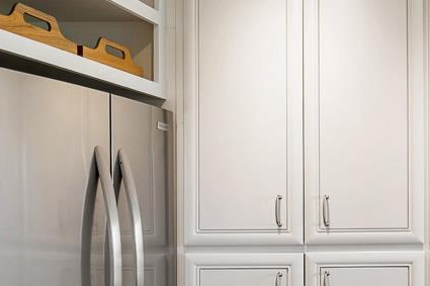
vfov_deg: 26.8
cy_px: 226
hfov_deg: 32.8
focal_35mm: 49
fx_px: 590
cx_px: 519
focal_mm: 17.5
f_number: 6.3
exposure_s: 1/13
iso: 400
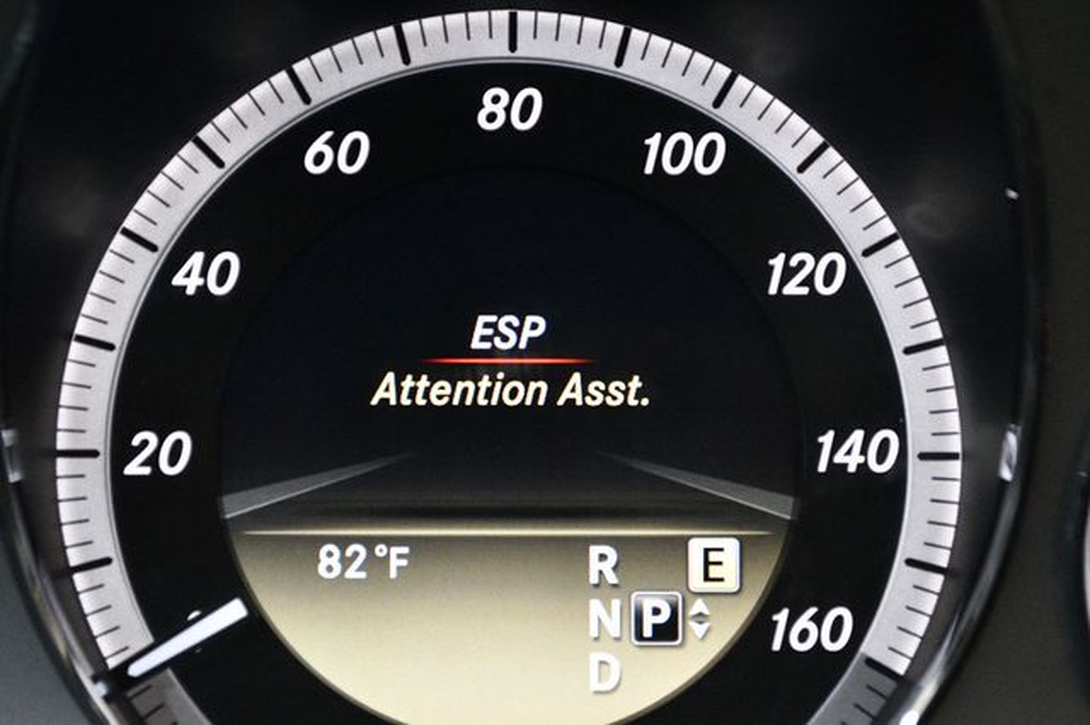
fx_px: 2088
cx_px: 545
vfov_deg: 19.7
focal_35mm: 69
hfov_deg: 29.3
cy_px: 362
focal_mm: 46
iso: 5600
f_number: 5.3
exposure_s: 1/60
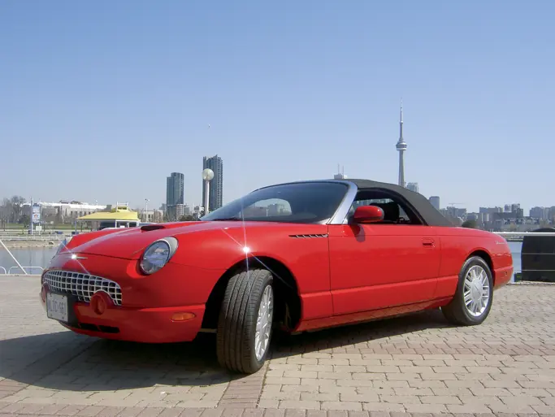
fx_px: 610
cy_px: 208
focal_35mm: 38
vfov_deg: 37.8
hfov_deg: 49.0
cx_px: 278
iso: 50
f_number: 4.9
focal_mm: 6.3
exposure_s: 1/400
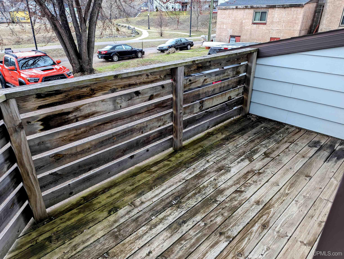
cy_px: 130
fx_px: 239
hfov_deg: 71.5
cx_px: 172
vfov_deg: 56.9
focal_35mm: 24
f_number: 1.85
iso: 36
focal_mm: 6.81
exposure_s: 1/187
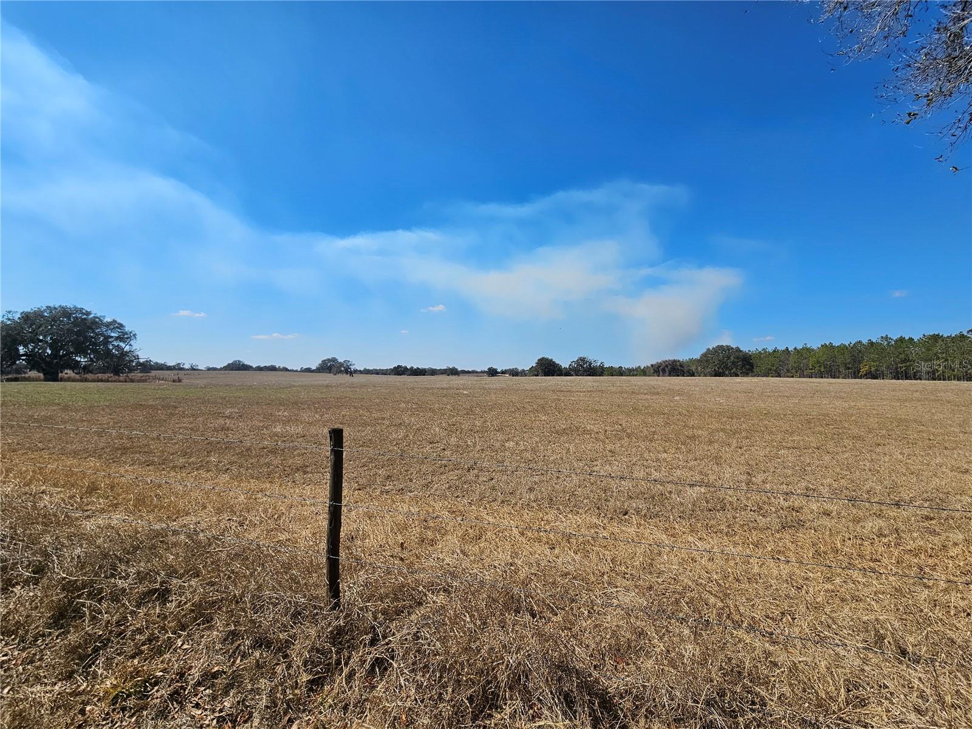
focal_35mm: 13
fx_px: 365
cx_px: 486
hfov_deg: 106.2
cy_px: 364
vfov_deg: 89.9
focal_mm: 2.2
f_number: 2.2
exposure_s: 1/3697
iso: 50
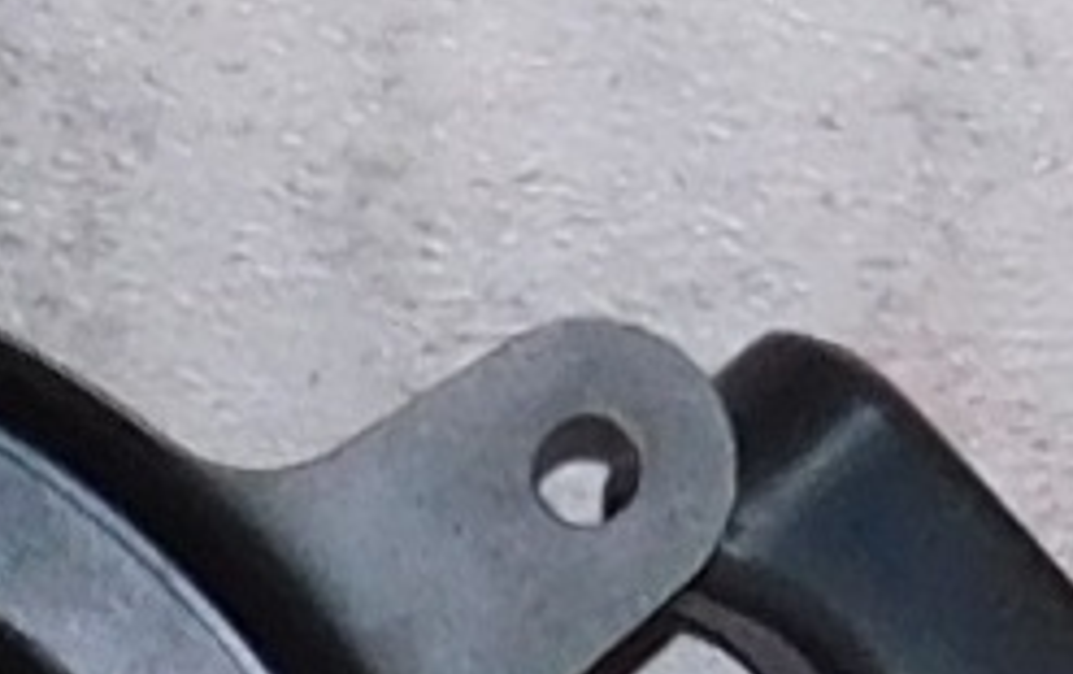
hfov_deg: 18.4
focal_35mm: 104
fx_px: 3045
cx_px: -384
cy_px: 1285
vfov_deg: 11.5
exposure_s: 1/30
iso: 200
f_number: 3
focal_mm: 4
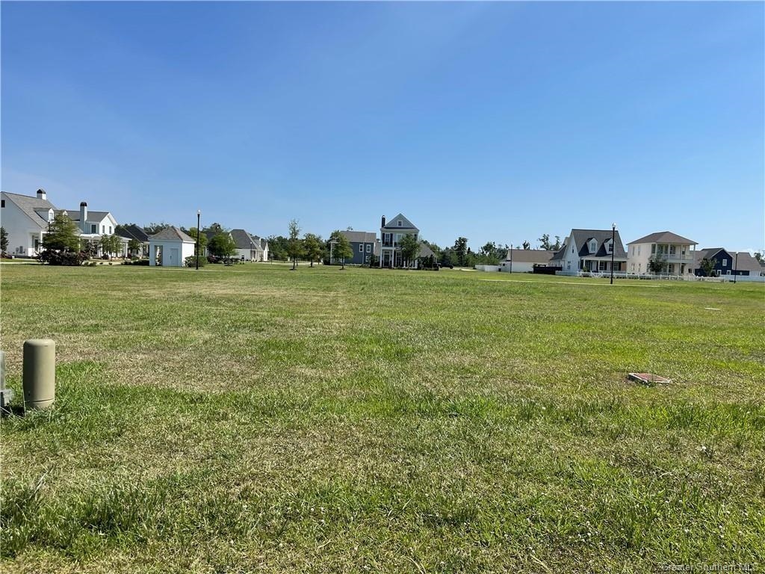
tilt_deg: -4.1
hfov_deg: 67.3
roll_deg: -2.1
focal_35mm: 26
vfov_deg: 53.1
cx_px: 382
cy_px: 287
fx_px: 575
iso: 32
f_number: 1.6
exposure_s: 1/4717
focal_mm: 5.1
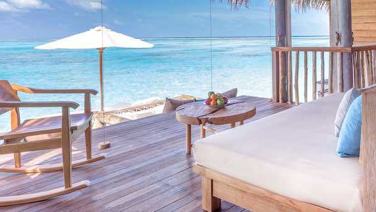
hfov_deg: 57.3
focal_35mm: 33
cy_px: 39
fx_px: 329
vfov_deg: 34.4
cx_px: 269
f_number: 16
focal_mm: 19
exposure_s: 1/8
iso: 50
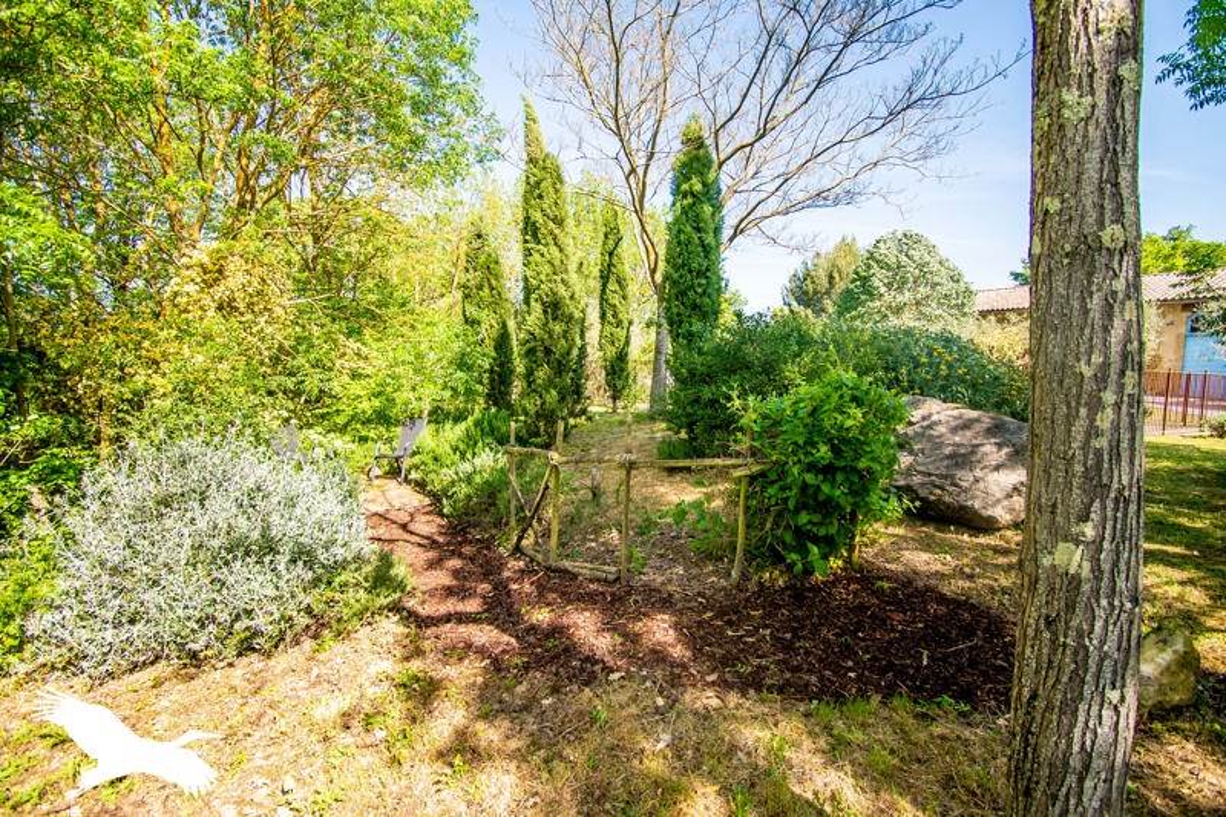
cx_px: 613
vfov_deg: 77.3
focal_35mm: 15
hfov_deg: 100.4
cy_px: 408
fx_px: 511
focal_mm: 10
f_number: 4.5
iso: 160
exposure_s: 1/320
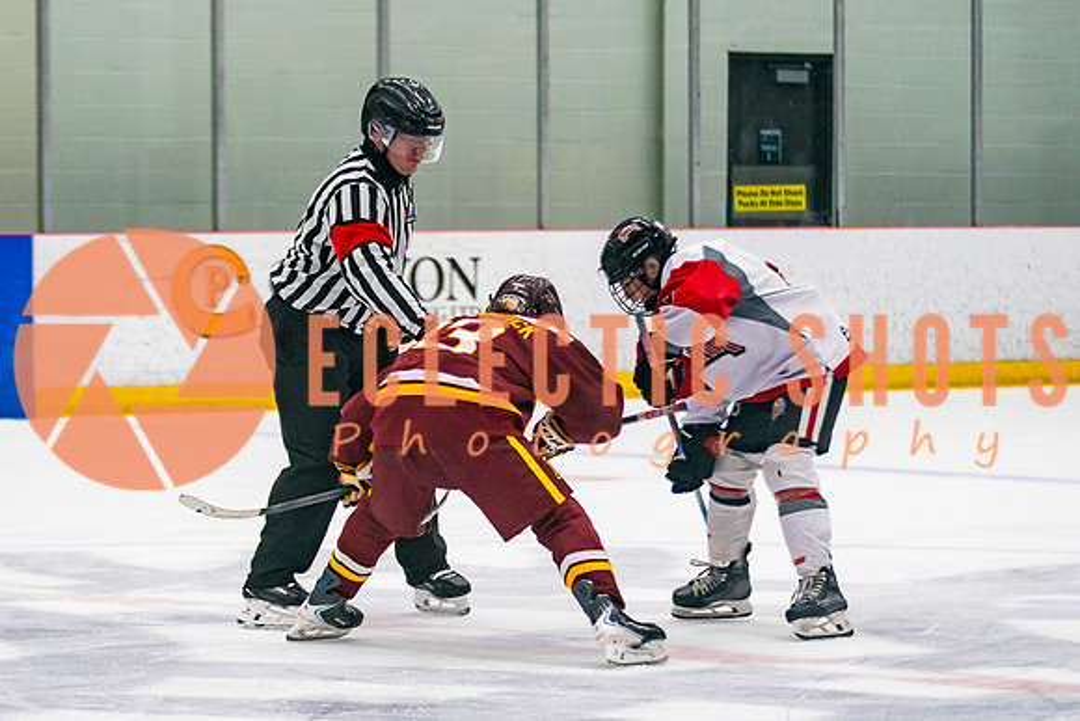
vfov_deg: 7.0
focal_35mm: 196
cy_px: 470
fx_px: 5868
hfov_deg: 10.5
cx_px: 446
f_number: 2.8
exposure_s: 1/640
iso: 2000
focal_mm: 110
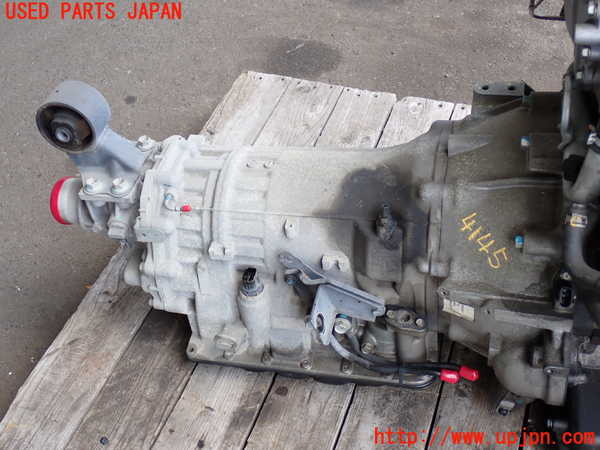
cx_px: 300
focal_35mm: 47
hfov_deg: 40.4
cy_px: 225
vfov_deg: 30.9
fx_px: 815
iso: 160
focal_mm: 8.4
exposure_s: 1/100
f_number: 3.1
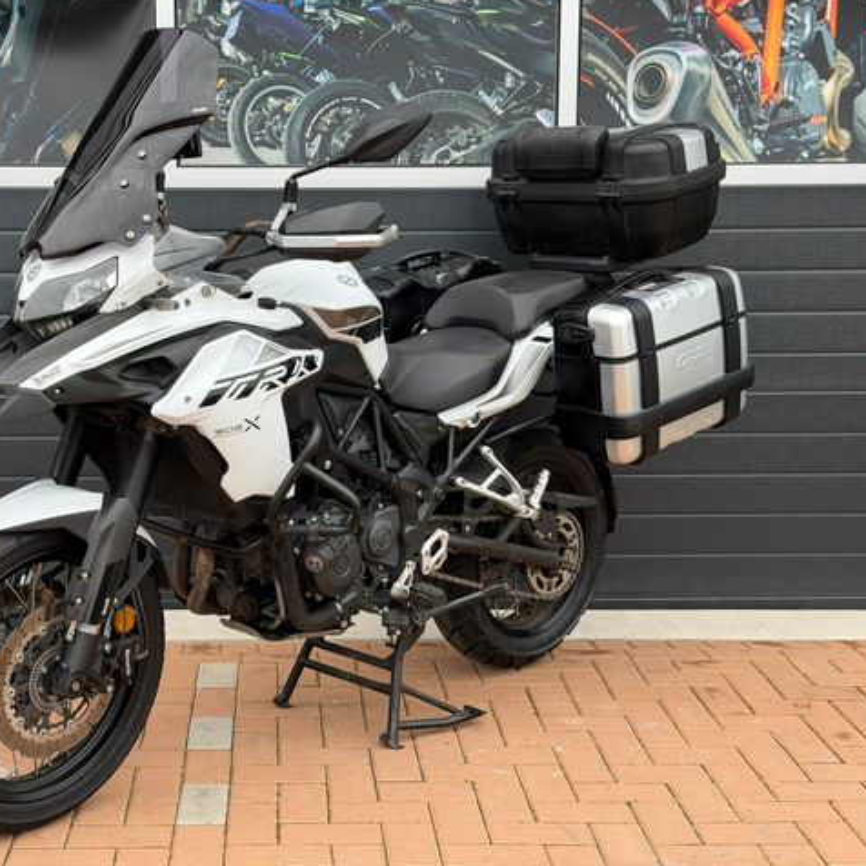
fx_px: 1613
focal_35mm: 57
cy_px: 431
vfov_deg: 30.0
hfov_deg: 29.9
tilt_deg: -7.9
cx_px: 304
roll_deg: +0.3
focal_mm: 6.76
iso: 80
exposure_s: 1/463
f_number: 1.78
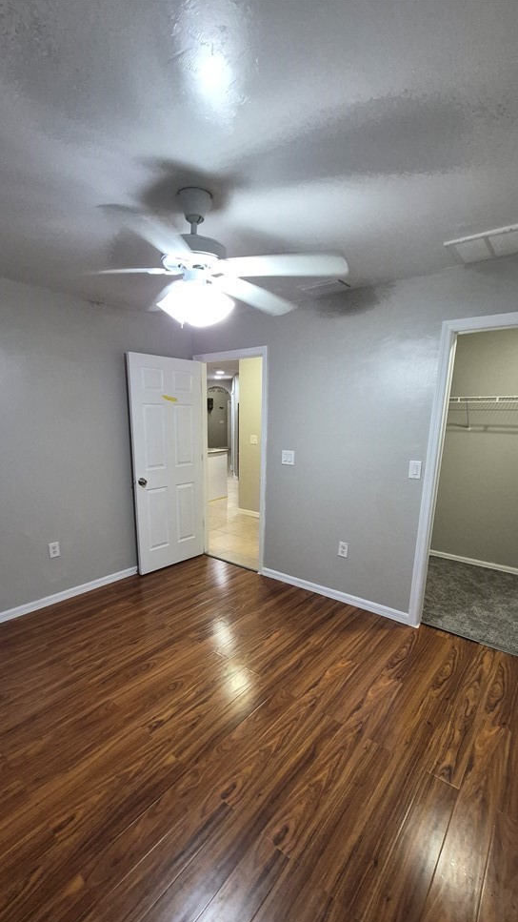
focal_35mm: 15
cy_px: 484
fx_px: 366
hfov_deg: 70.3
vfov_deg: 102.9
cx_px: 229
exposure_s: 1/60
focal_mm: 1.74
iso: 500
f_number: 2.2
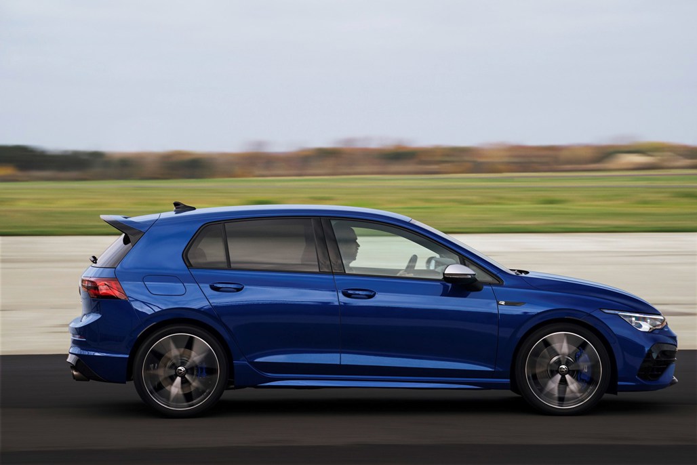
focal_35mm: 162
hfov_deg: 12.7
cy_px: 232
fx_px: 3137
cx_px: 348
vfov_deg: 8.5
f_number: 10
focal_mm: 162
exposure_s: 1/60
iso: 320
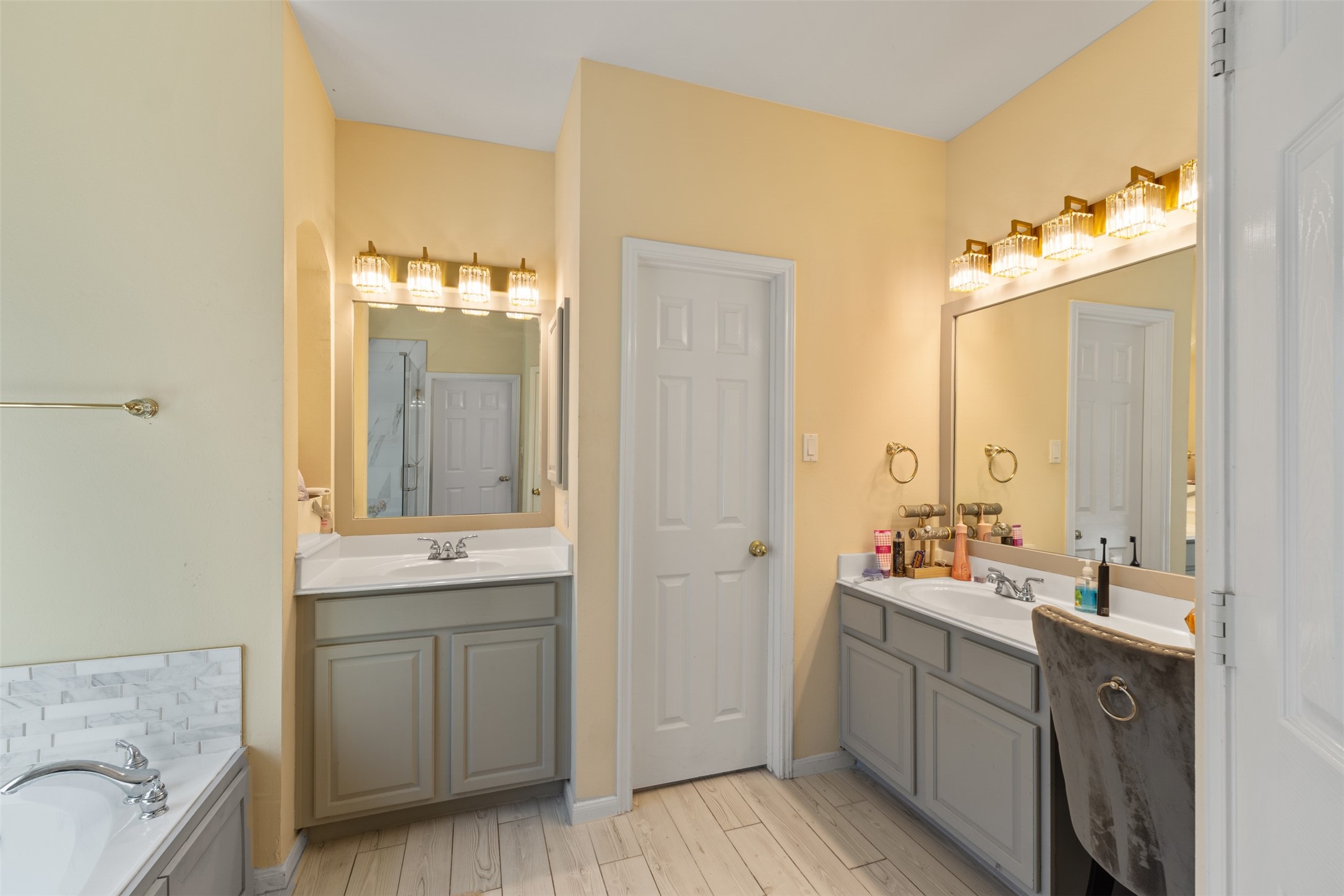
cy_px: 448
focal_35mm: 15
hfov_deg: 100.4
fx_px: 560
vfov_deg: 77.3
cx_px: 672
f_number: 8
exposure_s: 1/4
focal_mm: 10
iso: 100
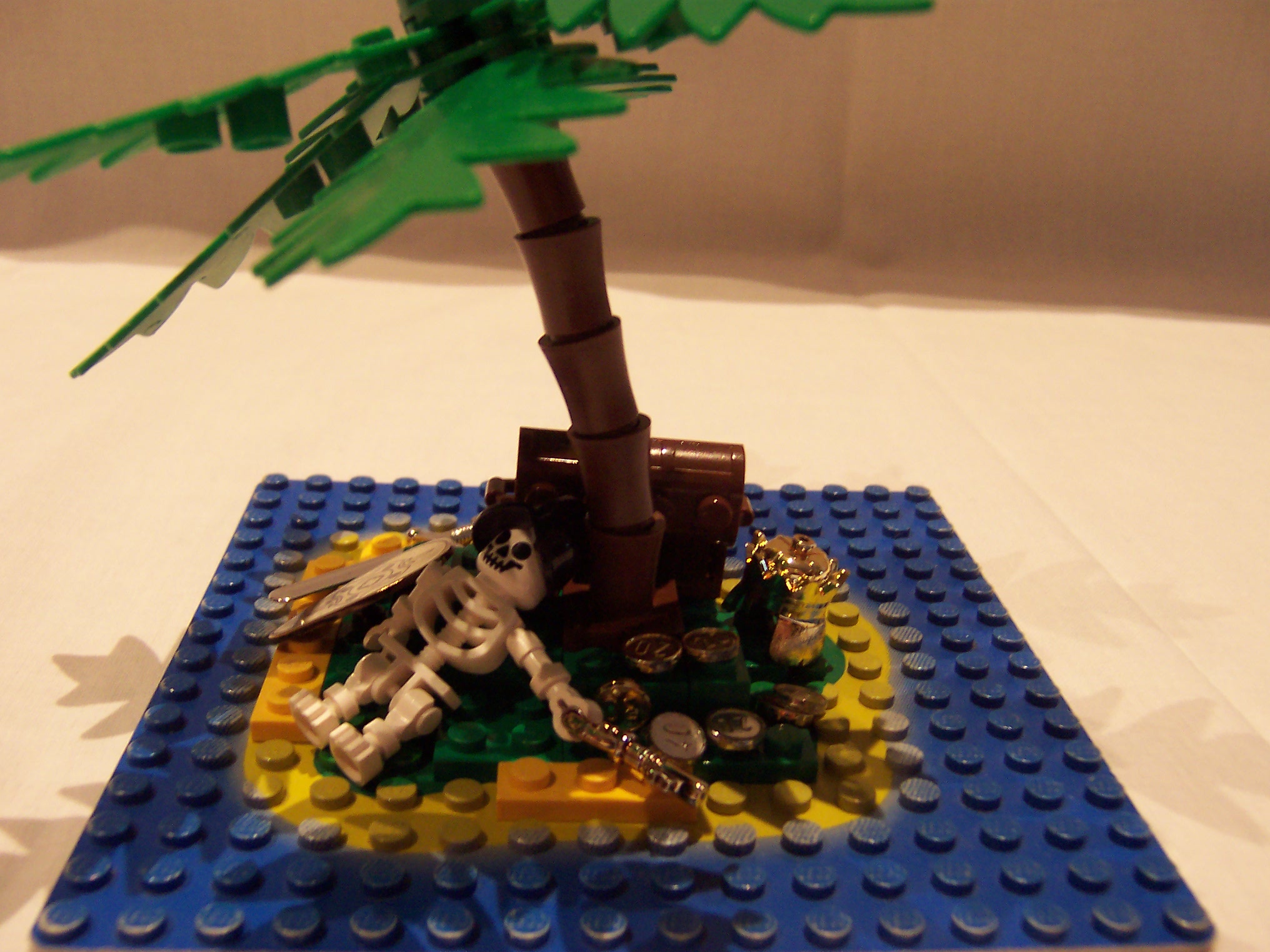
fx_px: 1321
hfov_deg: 51.4
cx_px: 635
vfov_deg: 39.7
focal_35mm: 36
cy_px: 476
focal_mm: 5.6
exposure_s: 1/15
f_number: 2.8
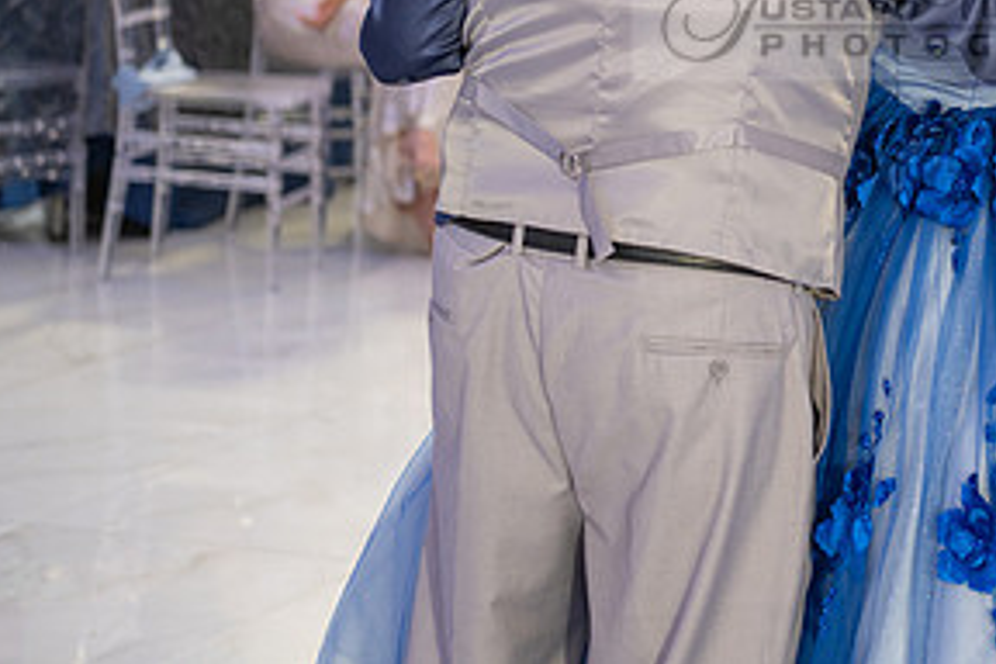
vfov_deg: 9.7
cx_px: 934
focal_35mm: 141
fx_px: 3901
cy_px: -2
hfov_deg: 14.4
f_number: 3.2
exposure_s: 1/160
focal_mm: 70
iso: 800
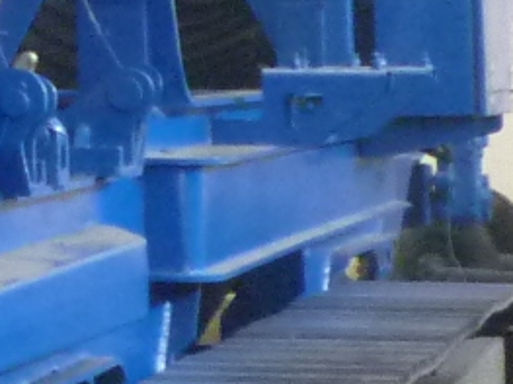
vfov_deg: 6.4
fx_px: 3348
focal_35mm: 226
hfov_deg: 8.3
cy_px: -296
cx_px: -523
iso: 400
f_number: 3.3
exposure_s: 1/10
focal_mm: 5.2
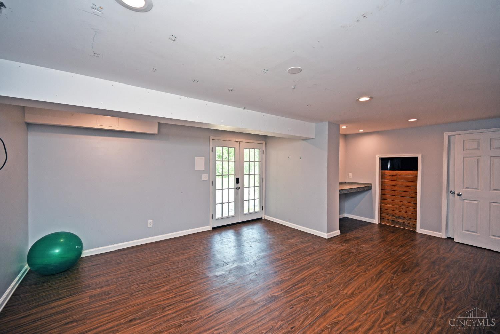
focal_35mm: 14
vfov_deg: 81.2
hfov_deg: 104.3
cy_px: 167
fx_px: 194
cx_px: 250
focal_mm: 14
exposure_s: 1/80
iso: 200
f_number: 4.5
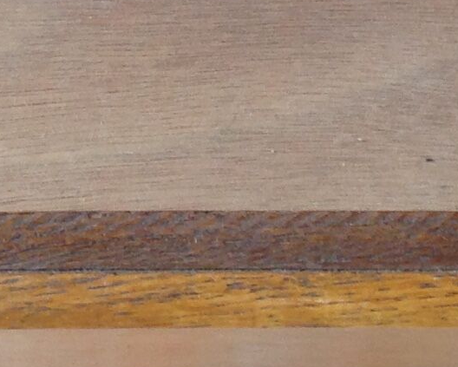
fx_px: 2699
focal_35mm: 199
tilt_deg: -59.6
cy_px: -324
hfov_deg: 9.7
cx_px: 302
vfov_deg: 7.5
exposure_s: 1/30
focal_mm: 4.12
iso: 50
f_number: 2.4
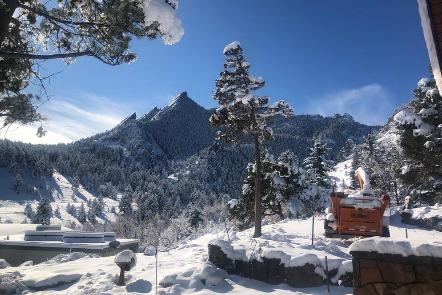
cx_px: 224
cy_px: 138
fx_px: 368
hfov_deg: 61.9
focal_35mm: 30
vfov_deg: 43.6
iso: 20
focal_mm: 3.99
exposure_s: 1/3472
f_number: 1.8
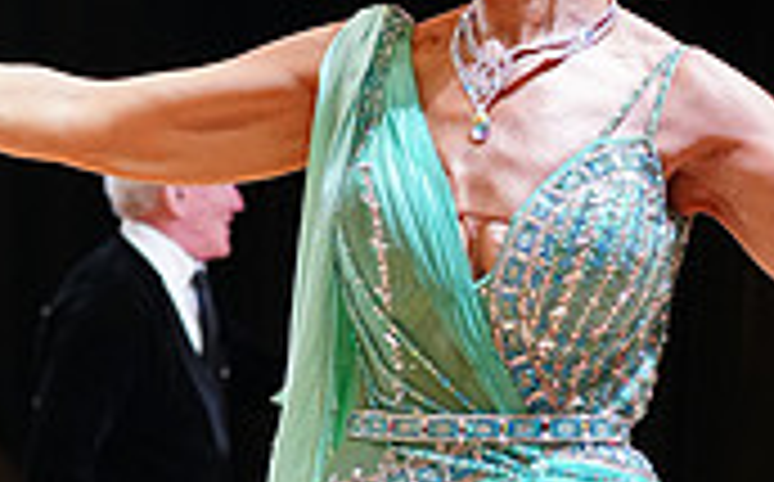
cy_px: 689
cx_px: 65
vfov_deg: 5.4
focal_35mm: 241
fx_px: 5077
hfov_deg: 8.7
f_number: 4
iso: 2500
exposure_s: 1/250
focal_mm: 70
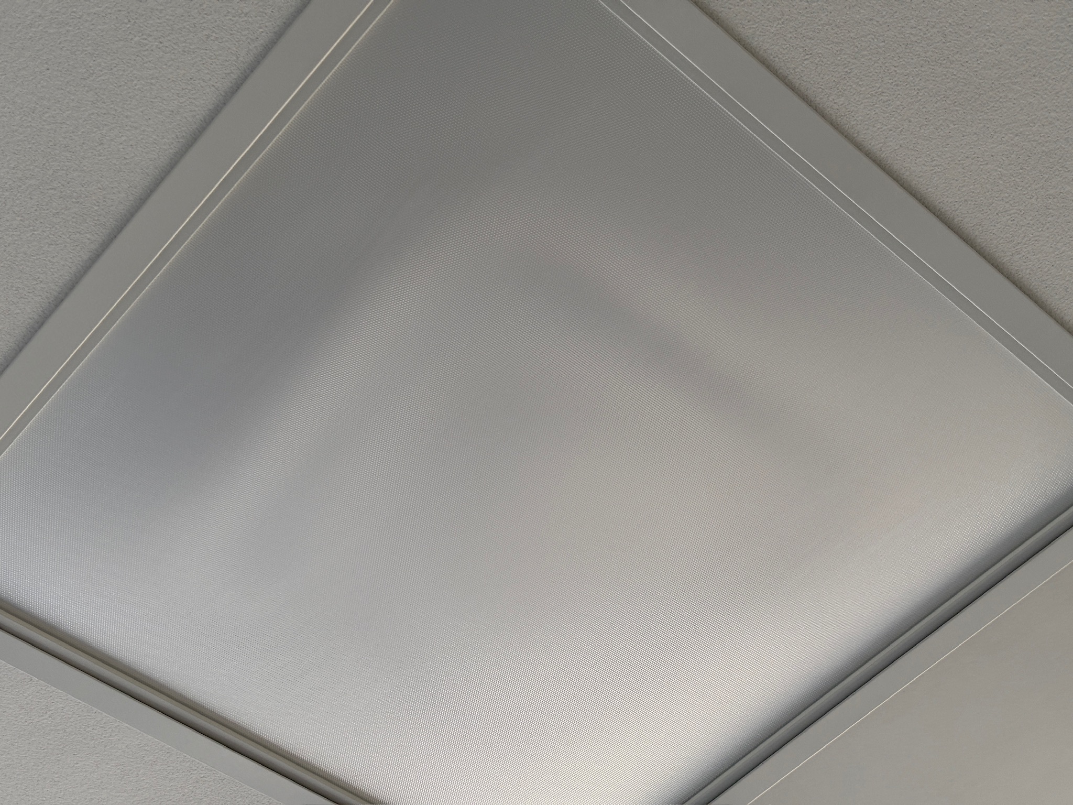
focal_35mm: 52
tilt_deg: +55.1
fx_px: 1612
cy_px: 402
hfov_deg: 36.8
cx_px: 536
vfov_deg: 28.0
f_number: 1.6
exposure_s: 1/60
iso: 100
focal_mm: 5.96
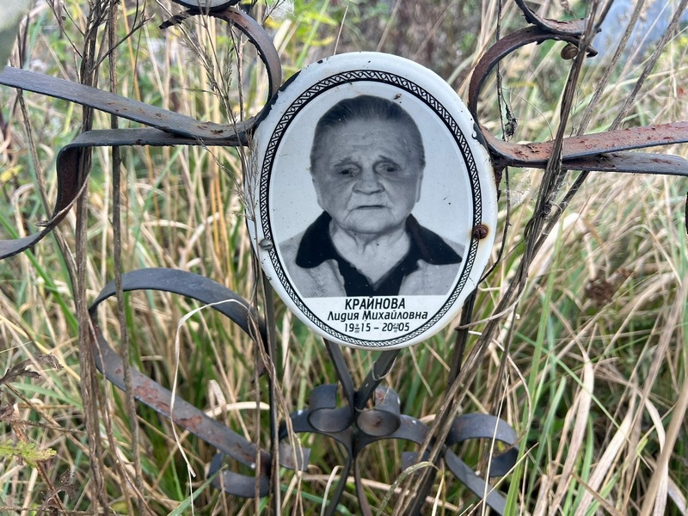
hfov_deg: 67.3
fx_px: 517
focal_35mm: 26
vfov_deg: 53.1
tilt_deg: -38.8
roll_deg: -3.5
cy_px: 258
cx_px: 344
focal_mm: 5.7
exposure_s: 1/427
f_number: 1.5
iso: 50
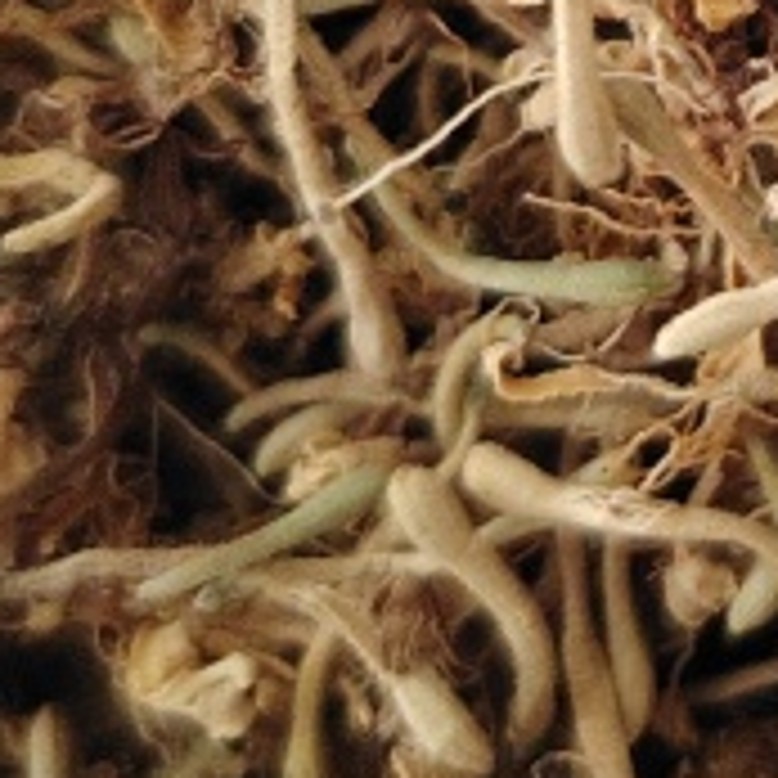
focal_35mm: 131
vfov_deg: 12.5
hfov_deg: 12.6
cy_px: -479
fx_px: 3331
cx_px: 1223
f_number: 1.75
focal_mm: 5.25
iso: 3491
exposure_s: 1/100
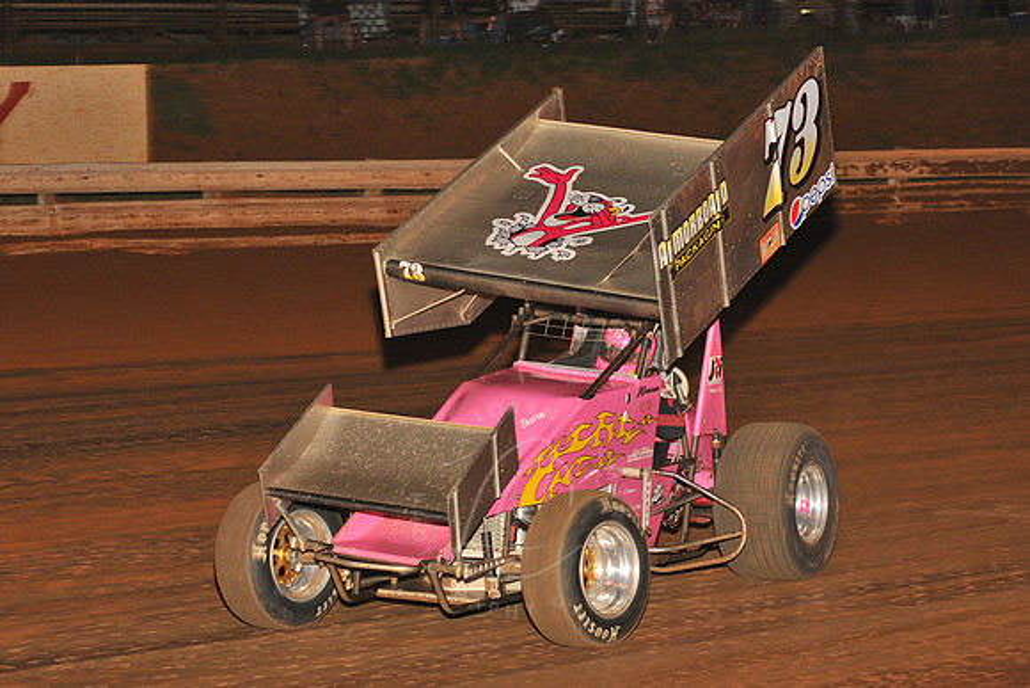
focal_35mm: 92
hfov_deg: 22.1
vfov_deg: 14.9
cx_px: 515
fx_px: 2633
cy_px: 344
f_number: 6.3
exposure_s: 1/320
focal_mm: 92
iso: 1000
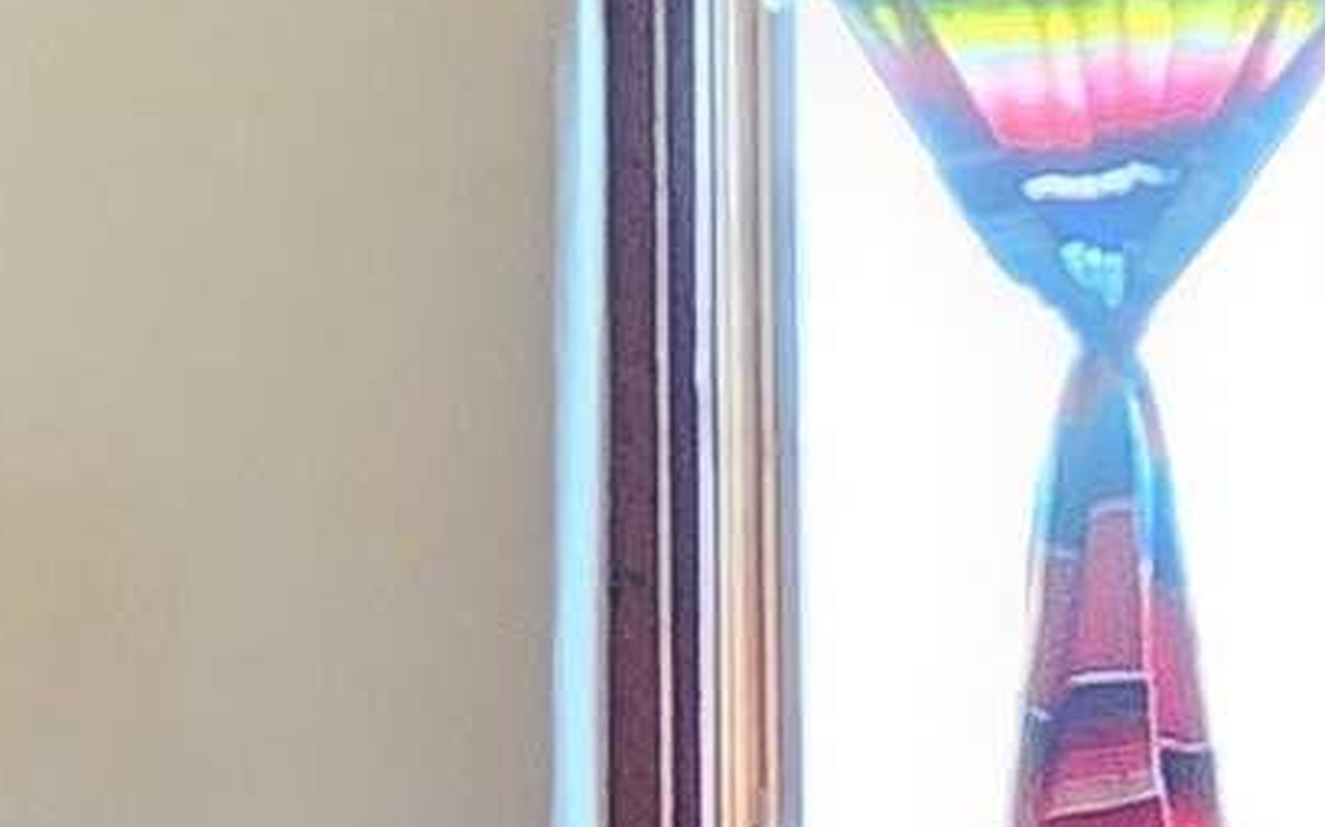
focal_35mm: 104
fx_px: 3754
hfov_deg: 19.8
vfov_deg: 12.6
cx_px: 1071
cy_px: 534
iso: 500
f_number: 2.2
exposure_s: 1/30
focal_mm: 2.2
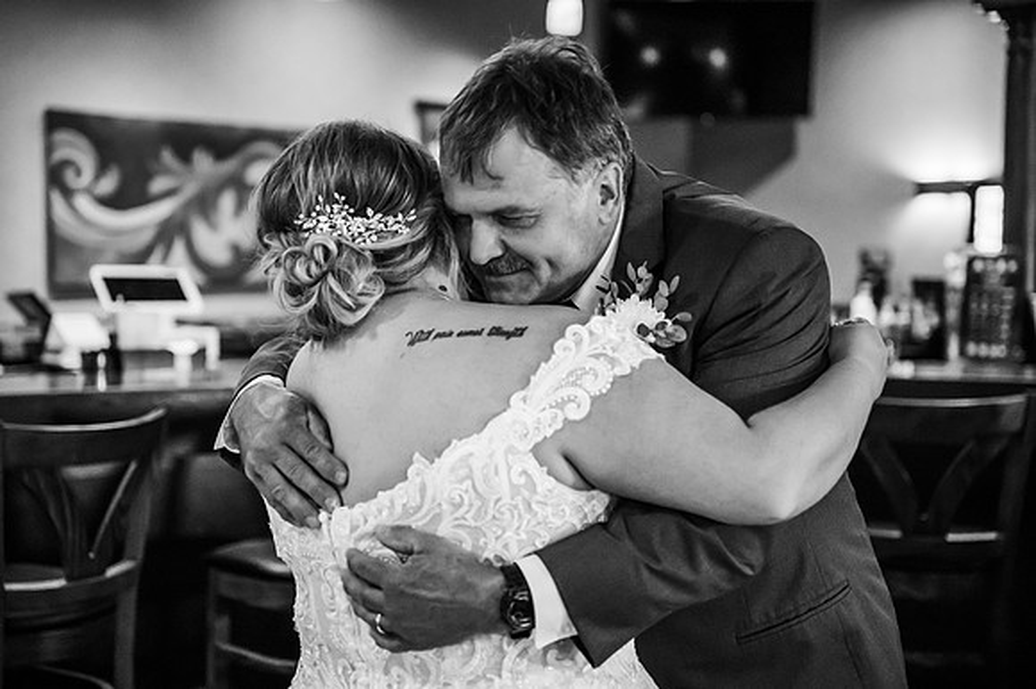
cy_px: 344
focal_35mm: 61
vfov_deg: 22.2
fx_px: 1754
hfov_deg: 32.9
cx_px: 518
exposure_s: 1/200
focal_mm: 61
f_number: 2.8
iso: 2000
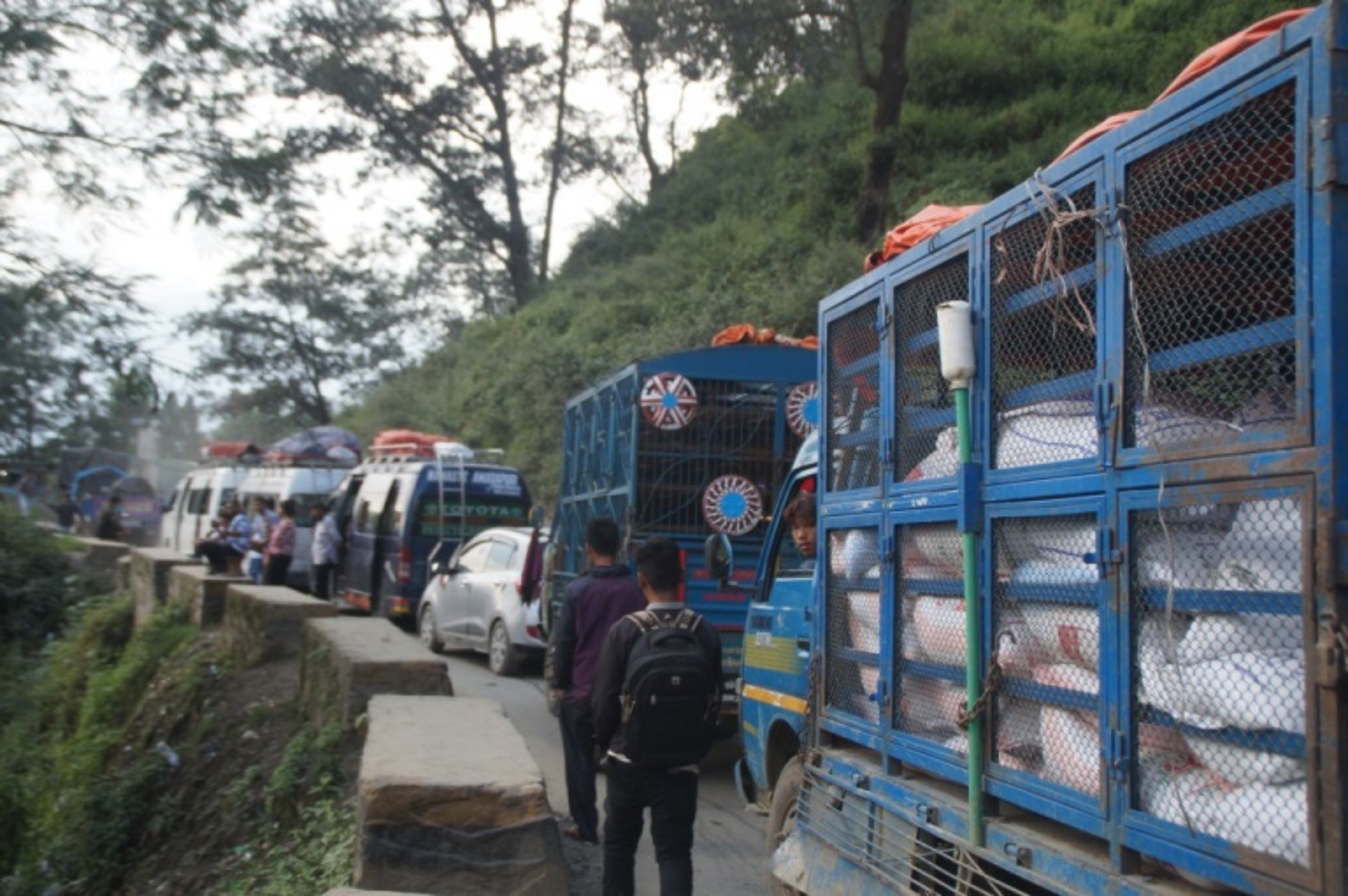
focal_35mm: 42
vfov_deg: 31.8
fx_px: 1571
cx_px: 674
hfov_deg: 46.5
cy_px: 448
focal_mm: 28
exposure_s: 1/160
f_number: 4
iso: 200
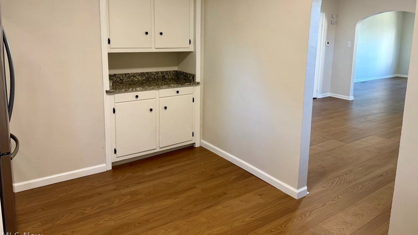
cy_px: 81
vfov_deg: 42.4
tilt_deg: -8.4
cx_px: 215
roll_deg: -0.9
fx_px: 299
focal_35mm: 27
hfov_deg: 69.8
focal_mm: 6.76
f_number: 1.78
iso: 125
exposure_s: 1/60
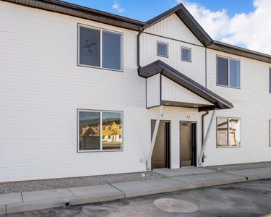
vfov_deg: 56.7
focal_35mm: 25
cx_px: 102
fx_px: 201
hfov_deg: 67.1
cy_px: 118
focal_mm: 20
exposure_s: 1/320
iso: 250
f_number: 9
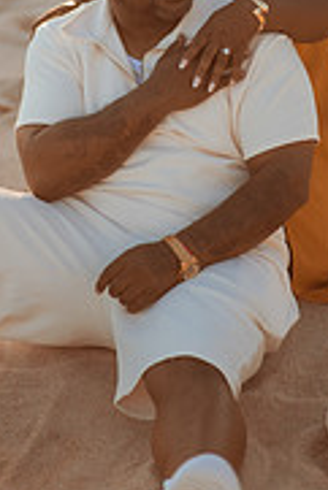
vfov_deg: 14.0
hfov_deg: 9.5
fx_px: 1964
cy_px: 8
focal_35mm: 144
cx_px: 100
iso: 100
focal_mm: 58
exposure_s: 1/2000
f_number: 1.4
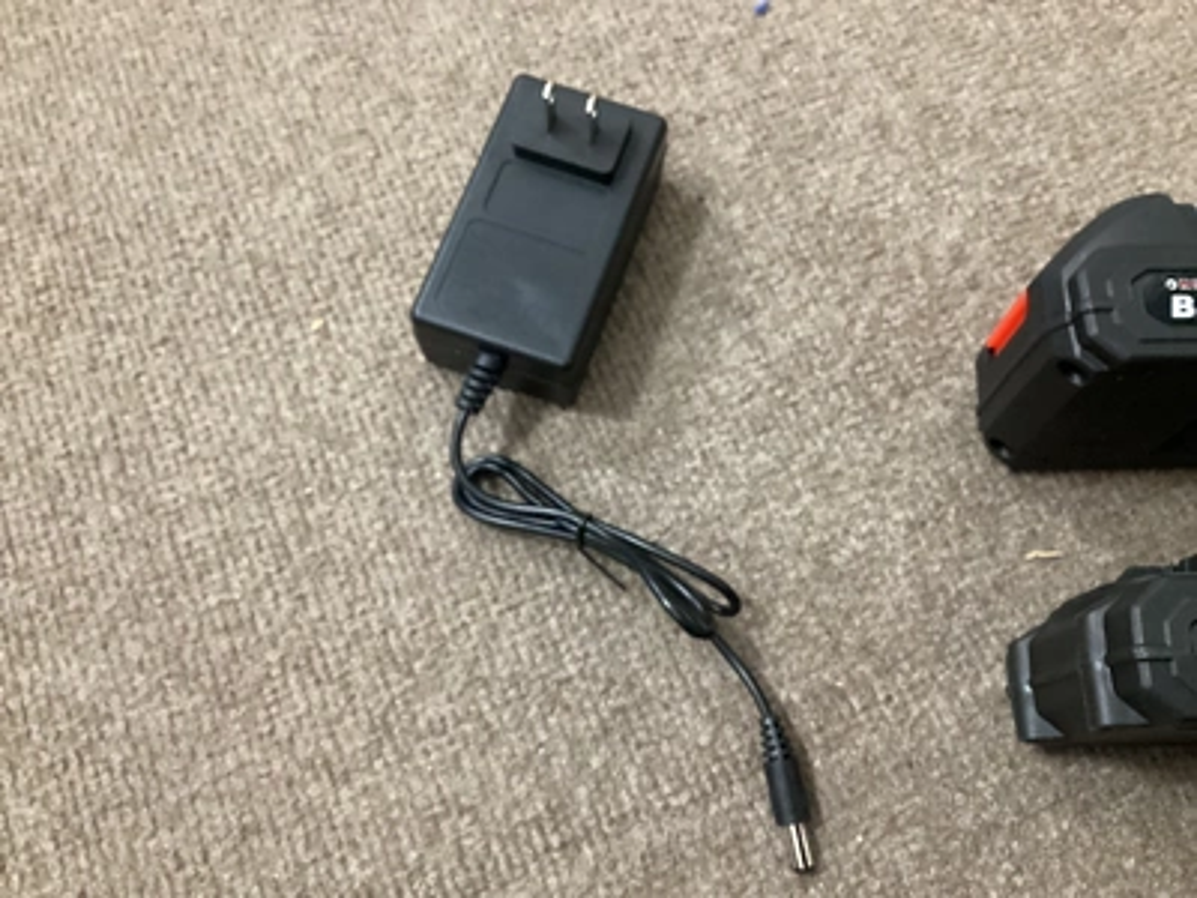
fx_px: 1072
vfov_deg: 45.4
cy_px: 449
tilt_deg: -70.4
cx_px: 598
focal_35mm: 31
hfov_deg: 58.4
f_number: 2.4
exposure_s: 1/30
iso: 500
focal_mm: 3.3
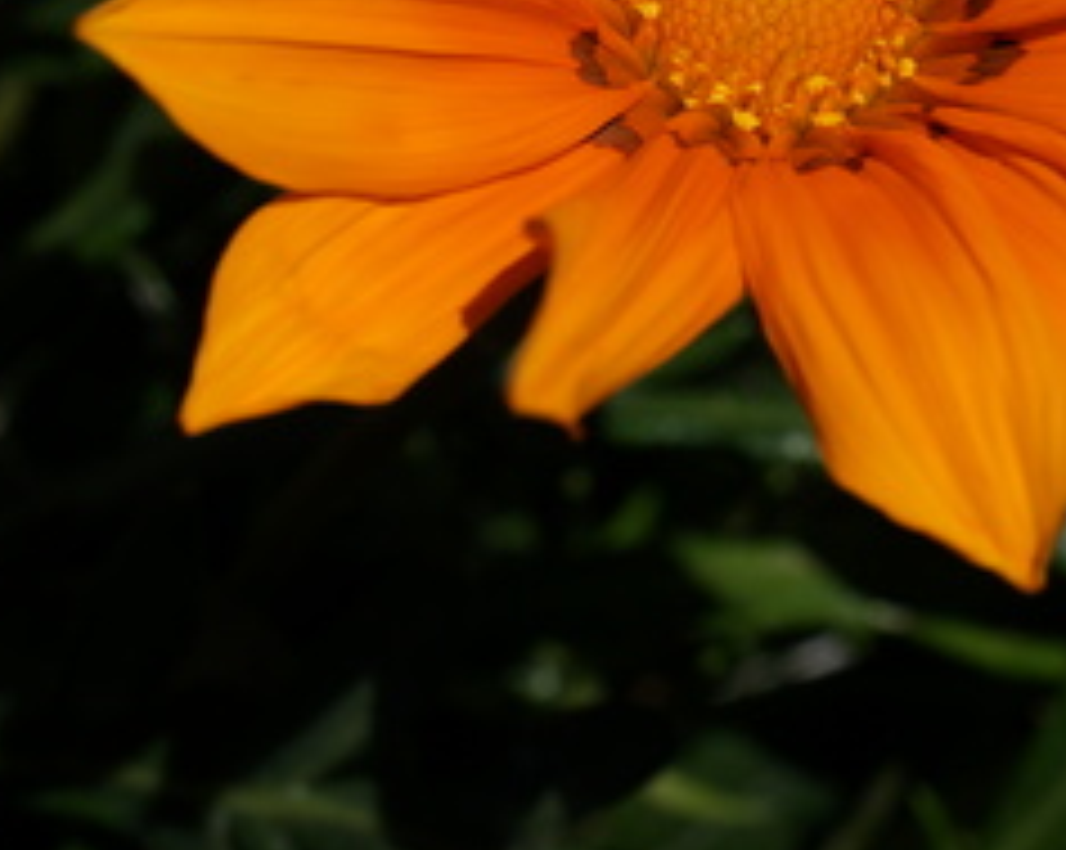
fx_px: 3372
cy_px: -29
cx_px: 850
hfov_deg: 17.8
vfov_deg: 14.1
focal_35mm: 107
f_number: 9
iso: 100
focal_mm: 30
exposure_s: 1/500
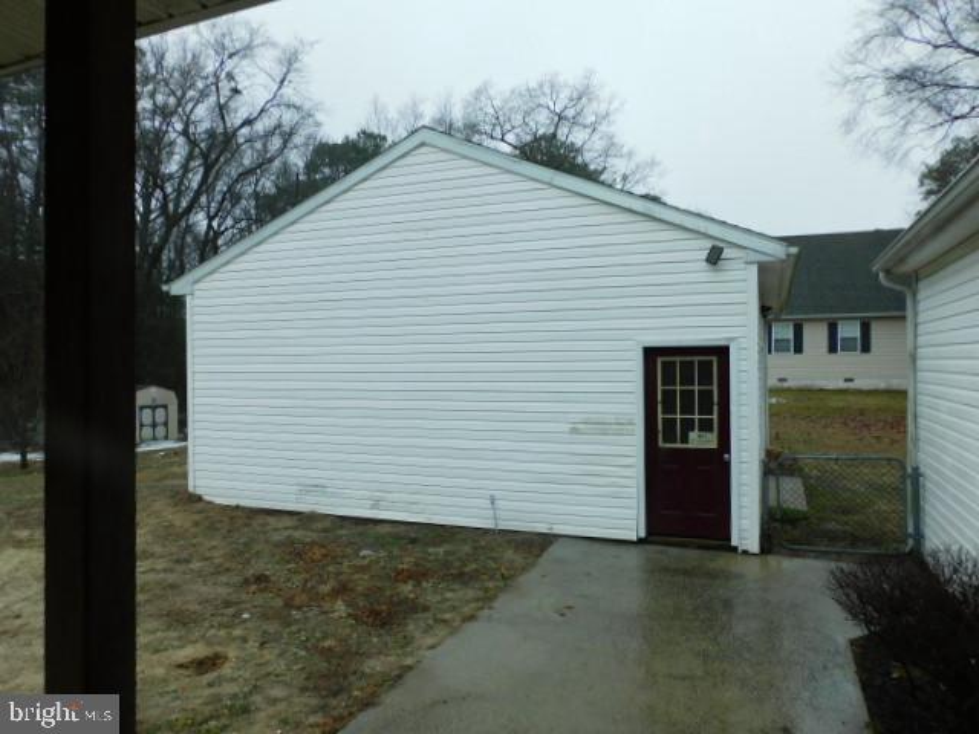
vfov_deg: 56.8
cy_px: 367
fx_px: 679
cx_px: 490
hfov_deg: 71.6
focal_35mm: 24
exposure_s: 1/320
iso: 125
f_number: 3.3
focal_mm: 4.3
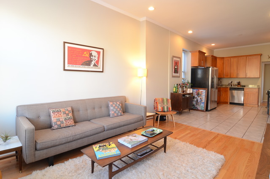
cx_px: 135
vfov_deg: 67.2
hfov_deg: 90.1
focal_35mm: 18
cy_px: 90
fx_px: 135
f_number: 7.1
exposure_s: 1/3
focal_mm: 12
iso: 250
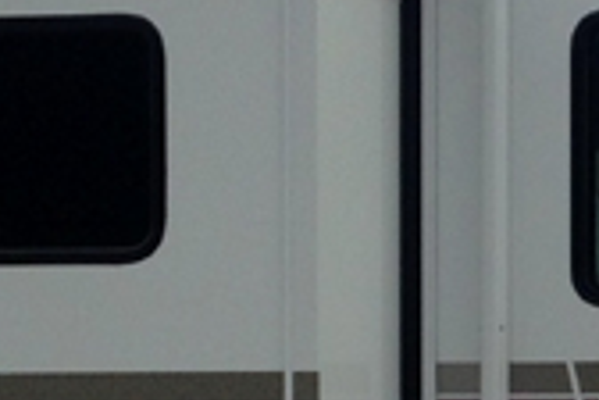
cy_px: 304
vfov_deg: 6.6
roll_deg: +2.1
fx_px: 3477
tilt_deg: -1.3
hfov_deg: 9.5
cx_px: 941
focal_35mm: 209
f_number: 2.4
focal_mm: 4.12
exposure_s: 1/1355
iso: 50
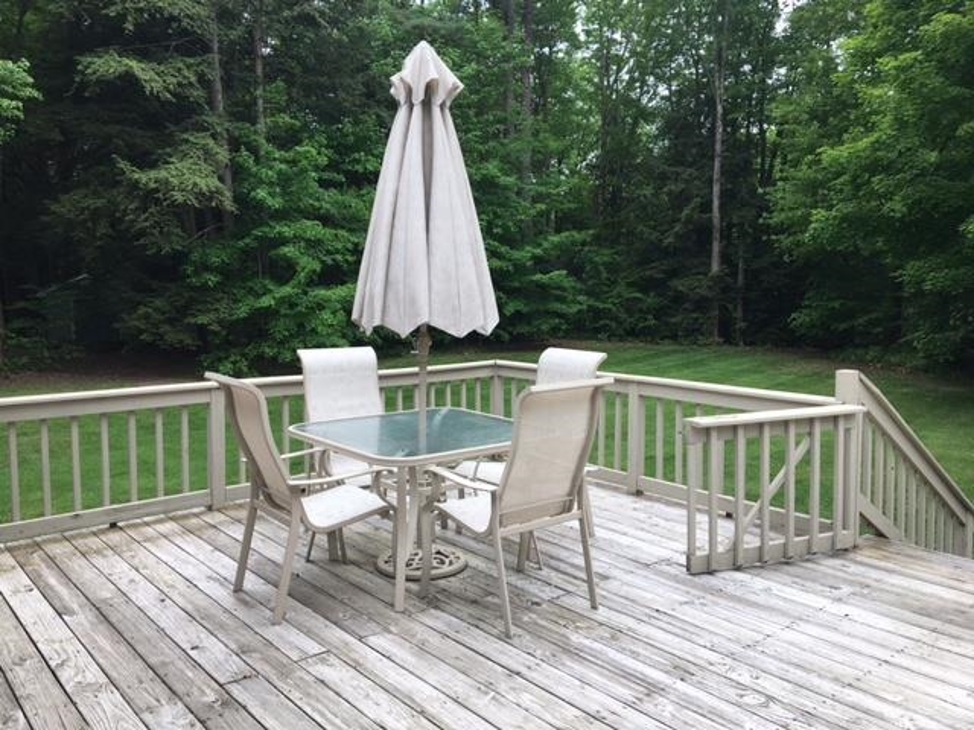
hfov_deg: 61.7
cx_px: 487
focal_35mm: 29
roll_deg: +1.9
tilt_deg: -4.2
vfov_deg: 48.2
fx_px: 816
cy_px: 365
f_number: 2.2
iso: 25
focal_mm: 4.15
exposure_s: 1/348
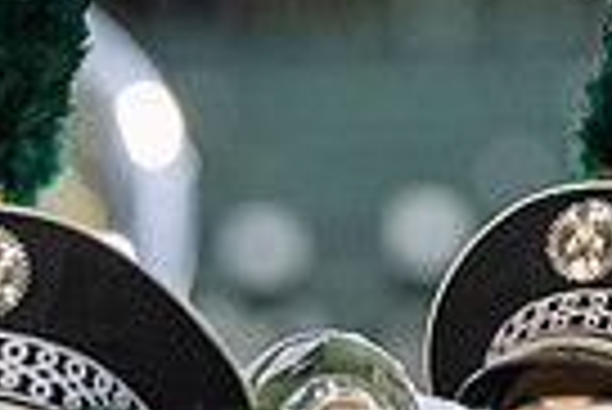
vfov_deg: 1.1
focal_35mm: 1276
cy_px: 617
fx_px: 21715
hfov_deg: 1.6
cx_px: 356
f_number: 2.8
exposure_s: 1/500
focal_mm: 200
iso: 1000
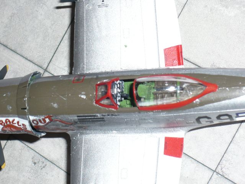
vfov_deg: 12.3
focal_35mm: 120
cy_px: 92
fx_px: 849
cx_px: 122
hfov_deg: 16.4
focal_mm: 16.4
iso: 100
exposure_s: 1/30
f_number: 5.6
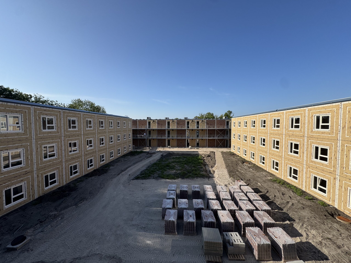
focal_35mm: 14
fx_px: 142
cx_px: 176
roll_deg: +0.2
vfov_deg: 85.7
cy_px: 132
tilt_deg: -2.6
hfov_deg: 102.1
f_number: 2.2
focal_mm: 2.22
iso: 50
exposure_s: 1/1832
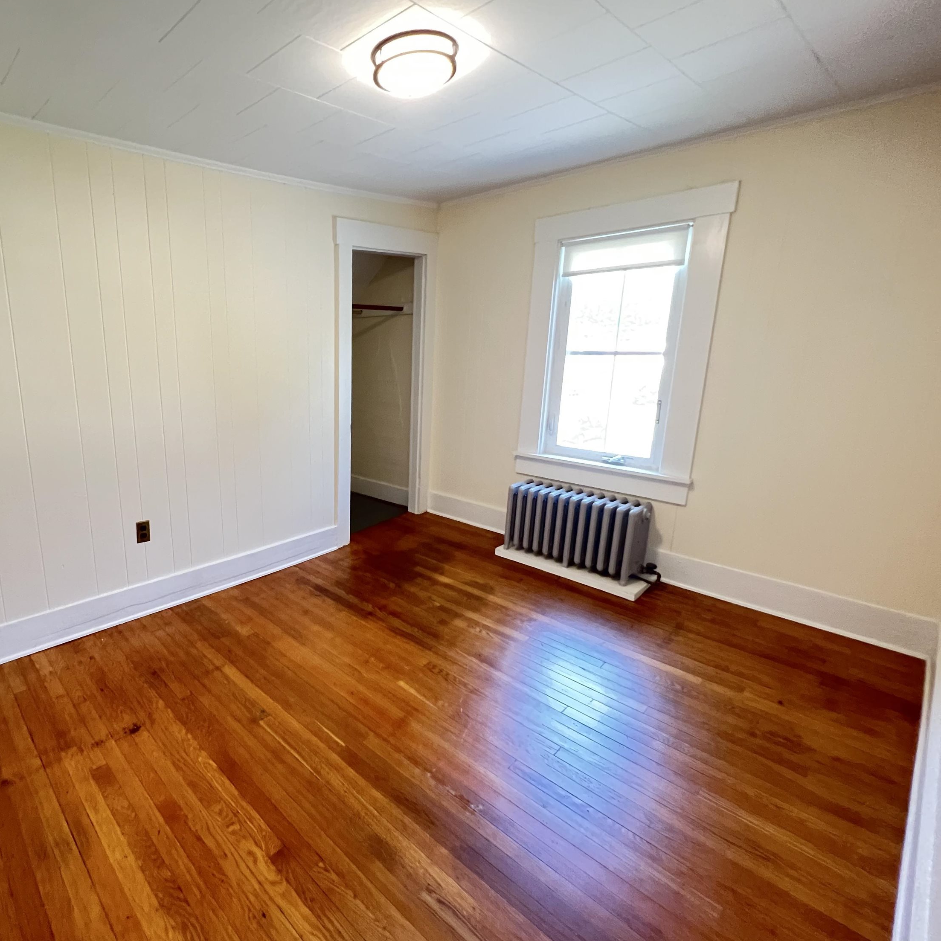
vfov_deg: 87.4
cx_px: 320
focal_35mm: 16
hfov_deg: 84.6
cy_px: 465
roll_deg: -0.5
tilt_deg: -12.5
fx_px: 492
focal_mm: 1.57
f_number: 1.8
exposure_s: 1/60
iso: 500
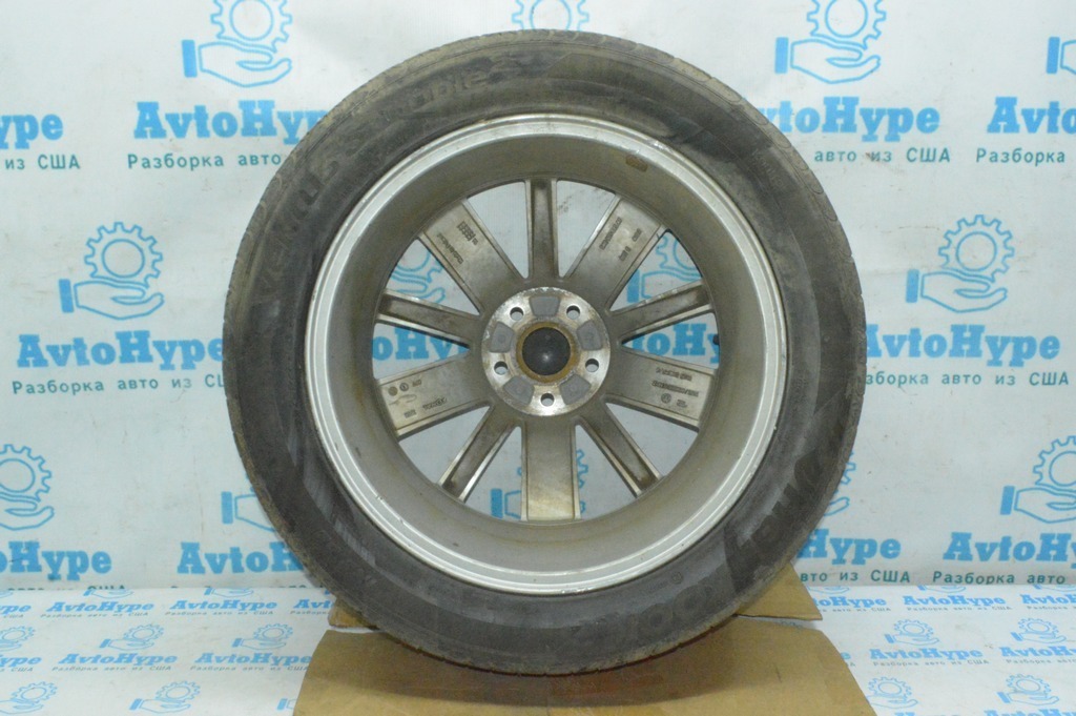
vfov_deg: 38.3
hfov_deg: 55.1
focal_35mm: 34
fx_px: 1030
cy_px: 358
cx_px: 538
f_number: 25
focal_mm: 23
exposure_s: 1/50
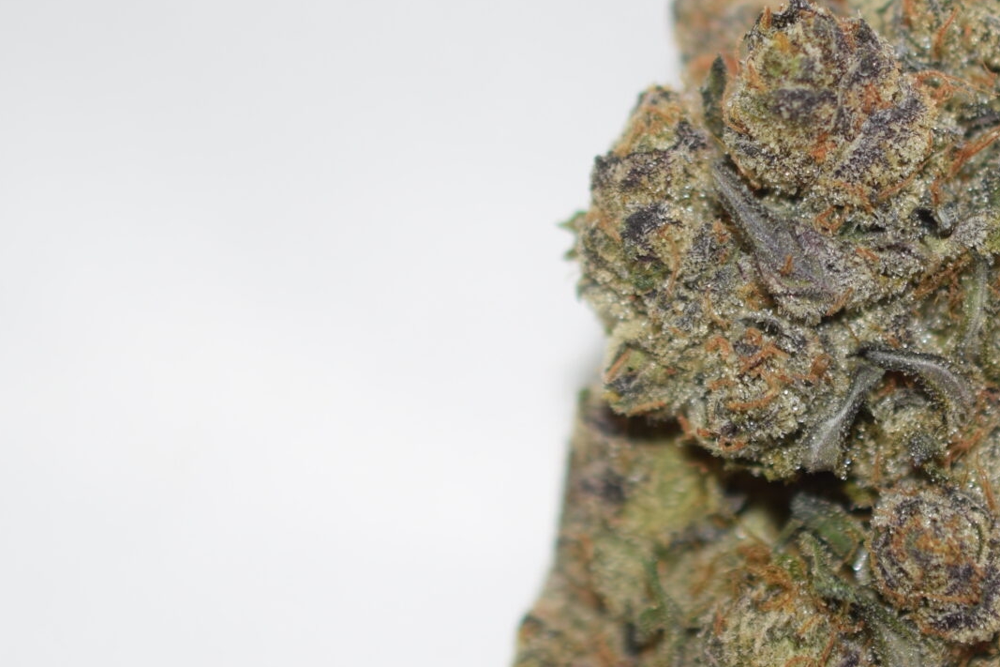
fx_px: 3999
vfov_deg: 9.5
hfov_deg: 14.1
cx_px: 878
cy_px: 314
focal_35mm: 144
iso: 100
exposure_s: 1/60
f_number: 3.2
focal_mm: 40
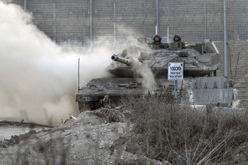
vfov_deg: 3.2
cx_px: 124
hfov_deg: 4.7
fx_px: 3004
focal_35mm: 436
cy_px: 82
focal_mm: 436
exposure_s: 1/320
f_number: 11
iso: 1000
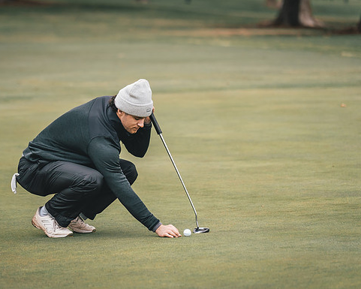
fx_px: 2907
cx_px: 119
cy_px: 132
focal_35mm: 272
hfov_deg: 7.1
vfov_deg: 5.7
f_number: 2.8
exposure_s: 1/3200
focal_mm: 150
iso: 640
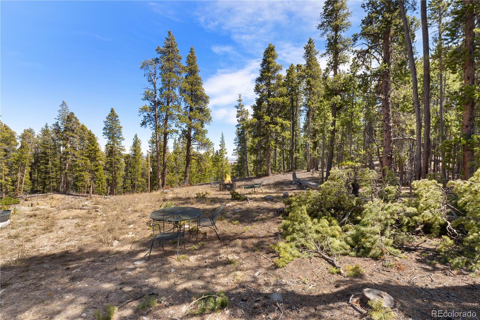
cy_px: 160
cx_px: 240
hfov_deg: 100.4
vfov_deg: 77.3
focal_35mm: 15
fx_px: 200
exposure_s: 1/25
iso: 100
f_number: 10
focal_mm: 10
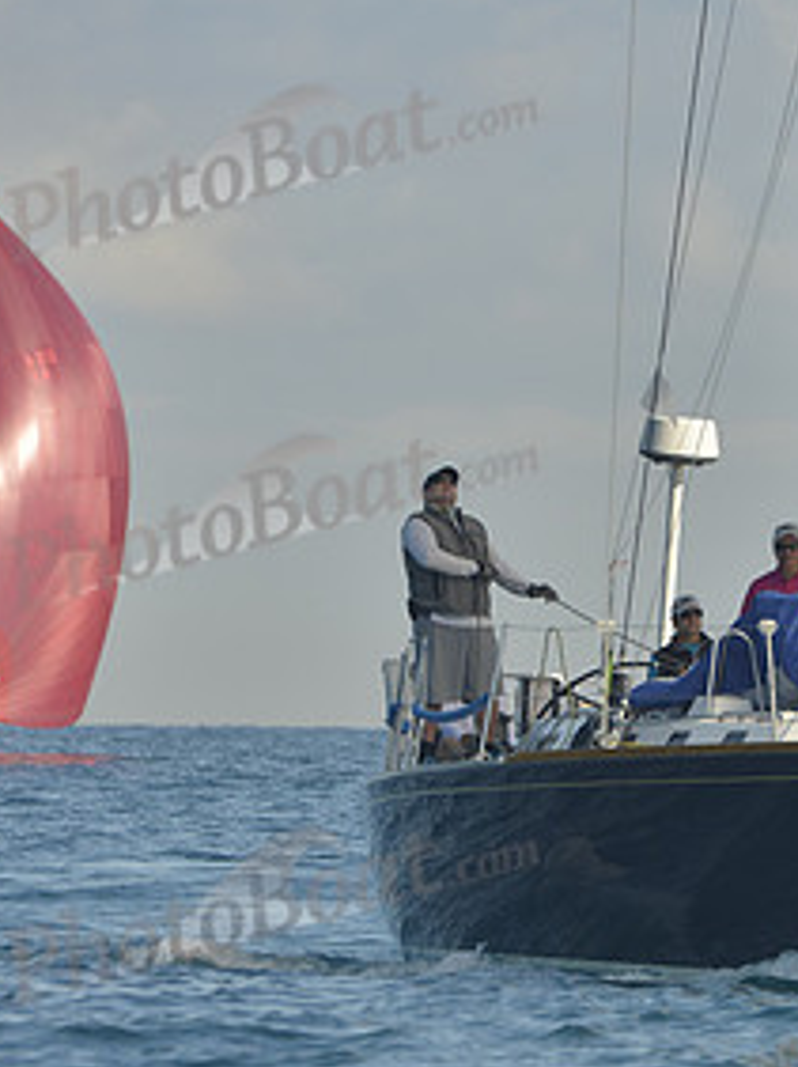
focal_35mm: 396
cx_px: 737
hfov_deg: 3.7
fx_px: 12190
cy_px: 656
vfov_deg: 5.0
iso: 200
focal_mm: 200
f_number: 7.1
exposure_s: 1/640
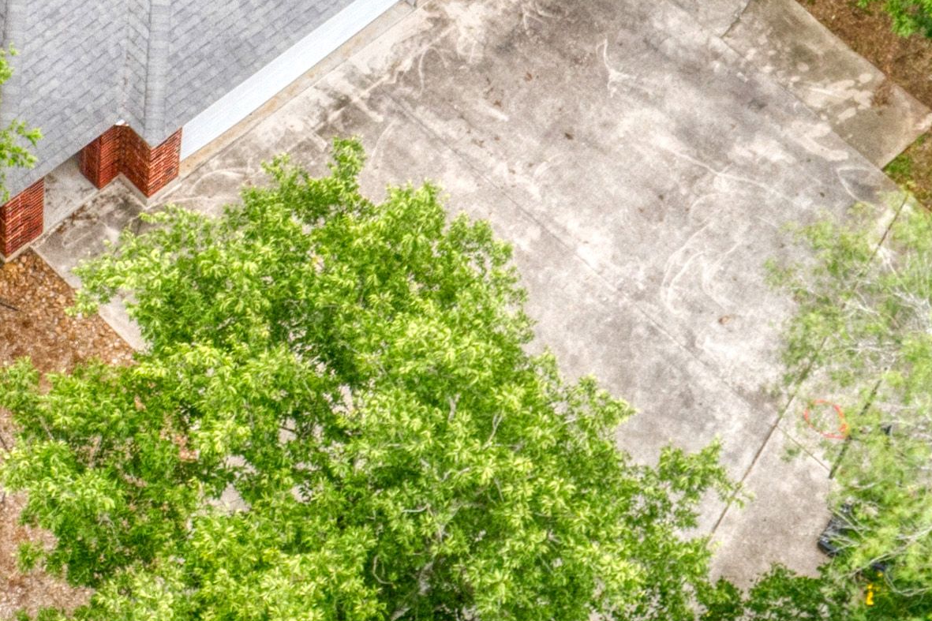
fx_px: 2873
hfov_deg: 17.8
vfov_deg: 12.0
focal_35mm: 111
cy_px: -194
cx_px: -67
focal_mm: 8.8
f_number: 3.5
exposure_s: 1/120
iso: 200
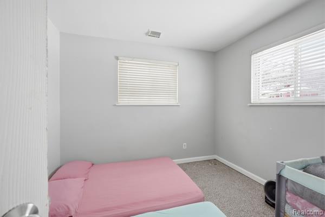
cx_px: 162
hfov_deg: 96.7
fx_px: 144
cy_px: 108
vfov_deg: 73.7
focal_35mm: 16
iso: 400
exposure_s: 1/320
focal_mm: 16
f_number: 8
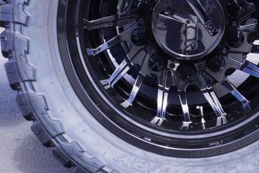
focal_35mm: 78
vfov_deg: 17.2
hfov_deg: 25.8
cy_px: 21
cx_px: 170
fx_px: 563
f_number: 6.3
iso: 100
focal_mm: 21
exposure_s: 1/100
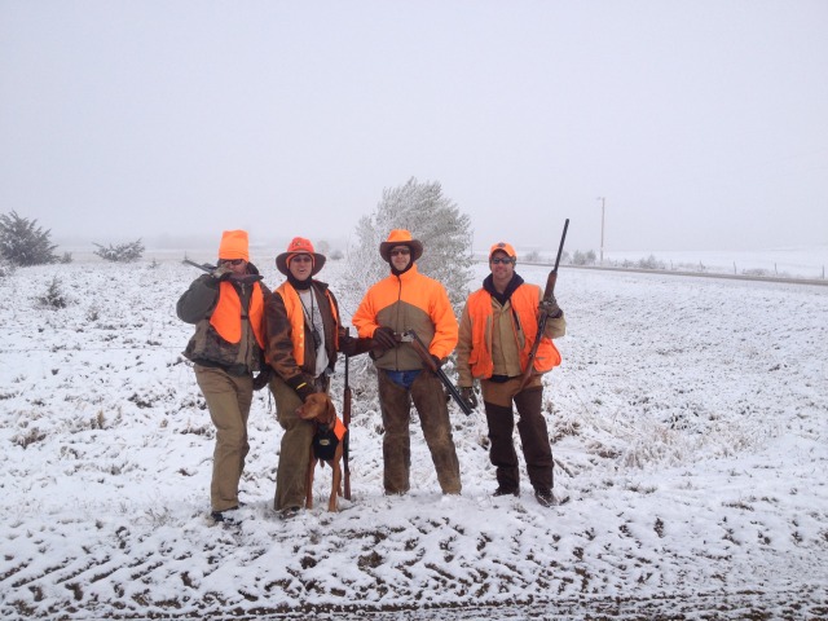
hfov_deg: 52.6
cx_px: 414
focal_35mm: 35
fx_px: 837
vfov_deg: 40.7
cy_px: 310
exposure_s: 1/2208
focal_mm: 4.28
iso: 50
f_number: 2.4
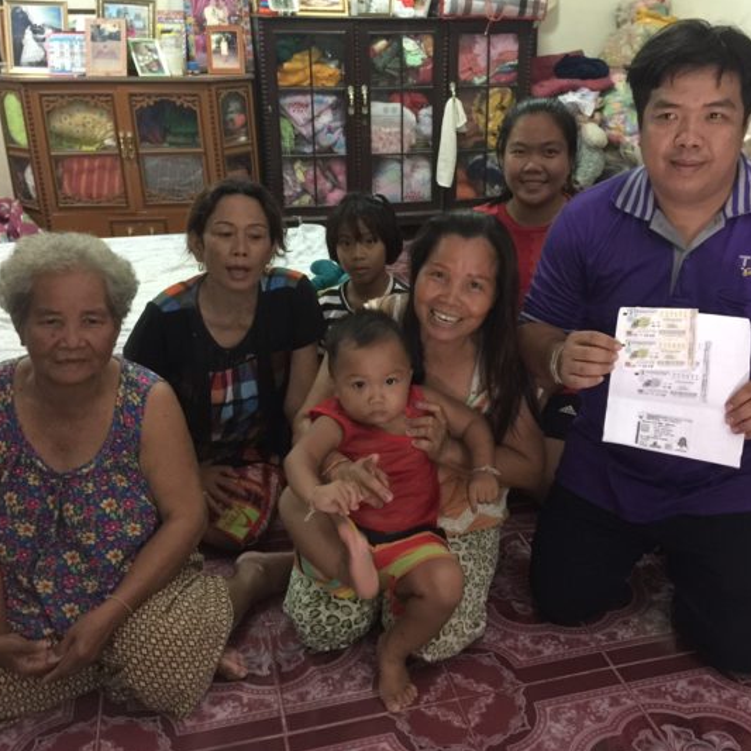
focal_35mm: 35
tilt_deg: -20.2
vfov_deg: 47.2
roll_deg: -0.4
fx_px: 859
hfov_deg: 47.1
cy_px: 375
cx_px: 423
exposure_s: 1/4
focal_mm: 4.15
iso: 160
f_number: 2.2
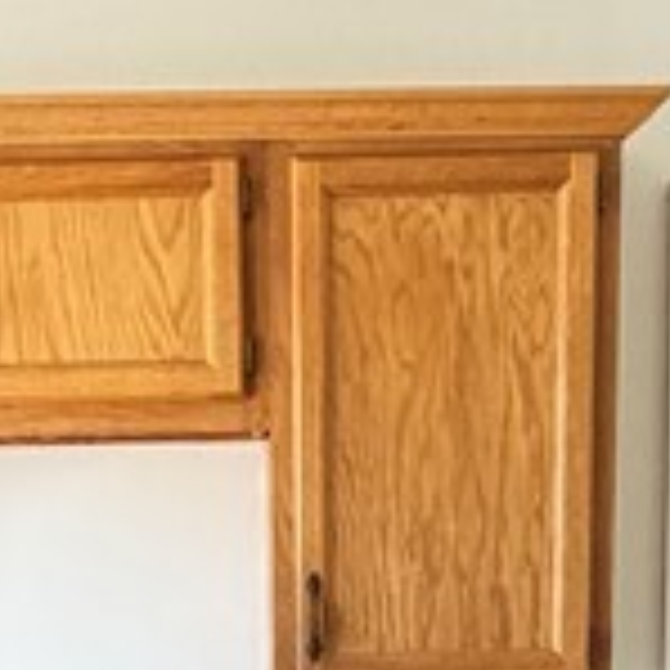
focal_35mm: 85
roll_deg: +1.1
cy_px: 890
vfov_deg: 18.8
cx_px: 207
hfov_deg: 20.3
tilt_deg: -9.9
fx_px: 1861
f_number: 2.2
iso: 320
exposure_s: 1/73
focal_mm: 2.22
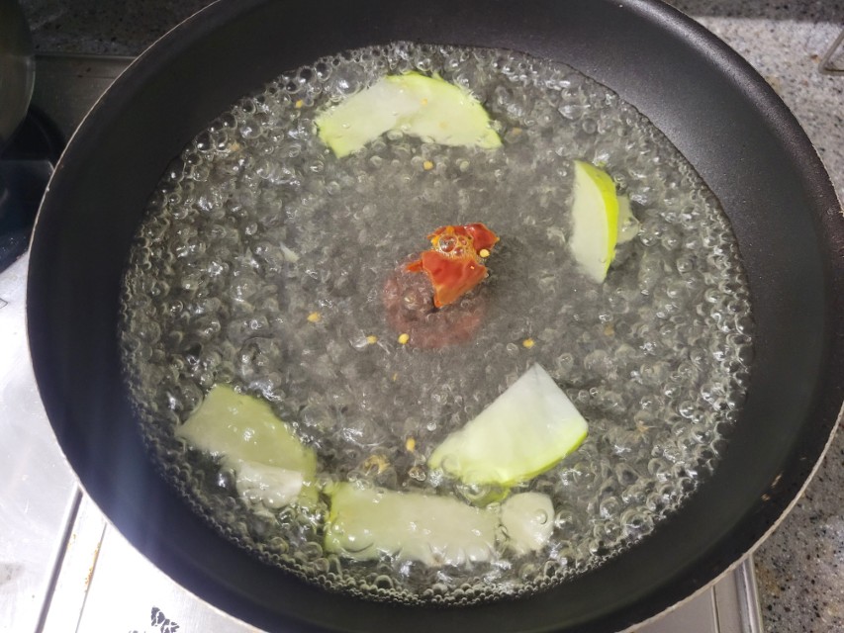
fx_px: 634
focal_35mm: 26
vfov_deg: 53.1
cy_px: 316
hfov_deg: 67.3
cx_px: 422
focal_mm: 5.4
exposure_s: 1/40
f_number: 1.8
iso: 500
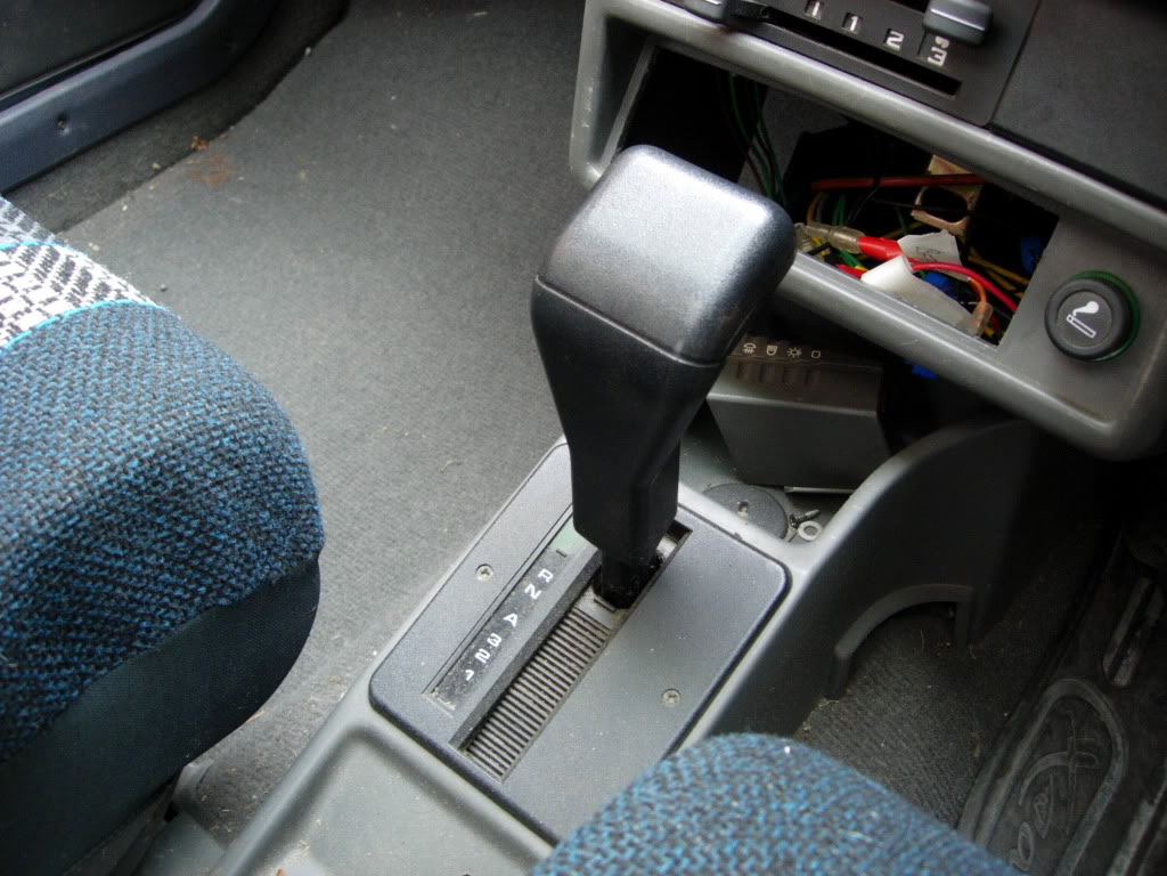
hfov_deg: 49.0
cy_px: 438
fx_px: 1281
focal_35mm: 38
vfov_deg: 37.7
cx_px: 584
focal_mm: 7.8
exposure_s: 1/32
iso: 122
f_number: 2.8
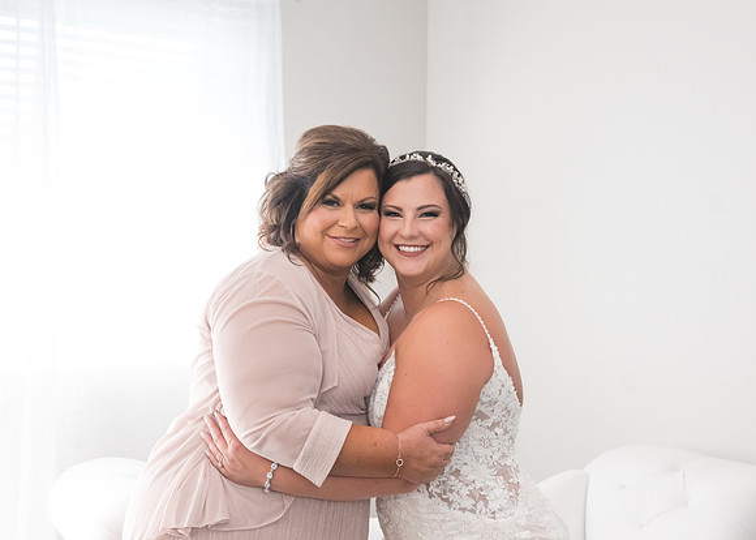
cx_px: 379
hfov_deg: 25.6
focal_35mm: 77
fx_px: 1661
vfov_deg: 18.4
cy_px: 283
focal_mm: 50
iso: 1250
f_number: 4.5
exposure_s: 1/320
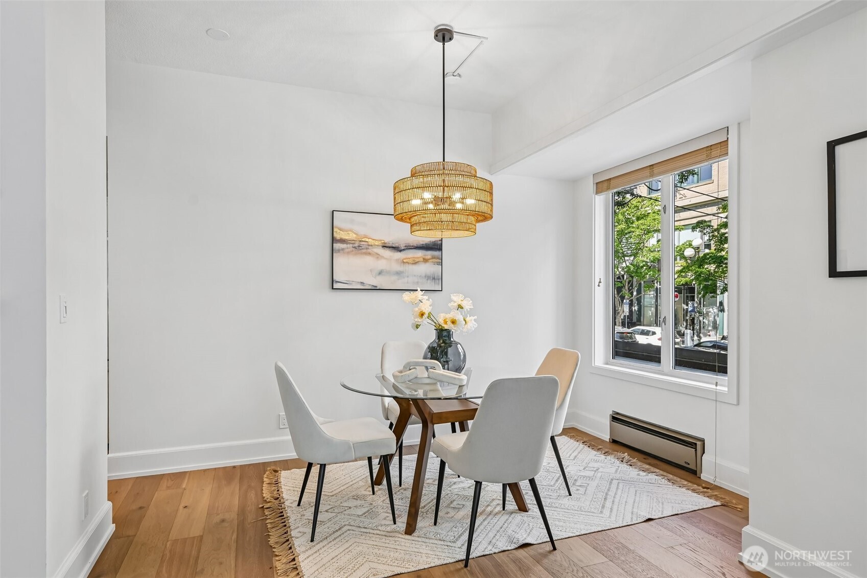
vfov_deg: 61.9
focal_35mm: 20
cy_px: 289
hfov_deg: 84.0
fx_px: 482
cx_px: 434
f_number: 8
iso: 400
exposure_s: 1/80
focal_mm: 20
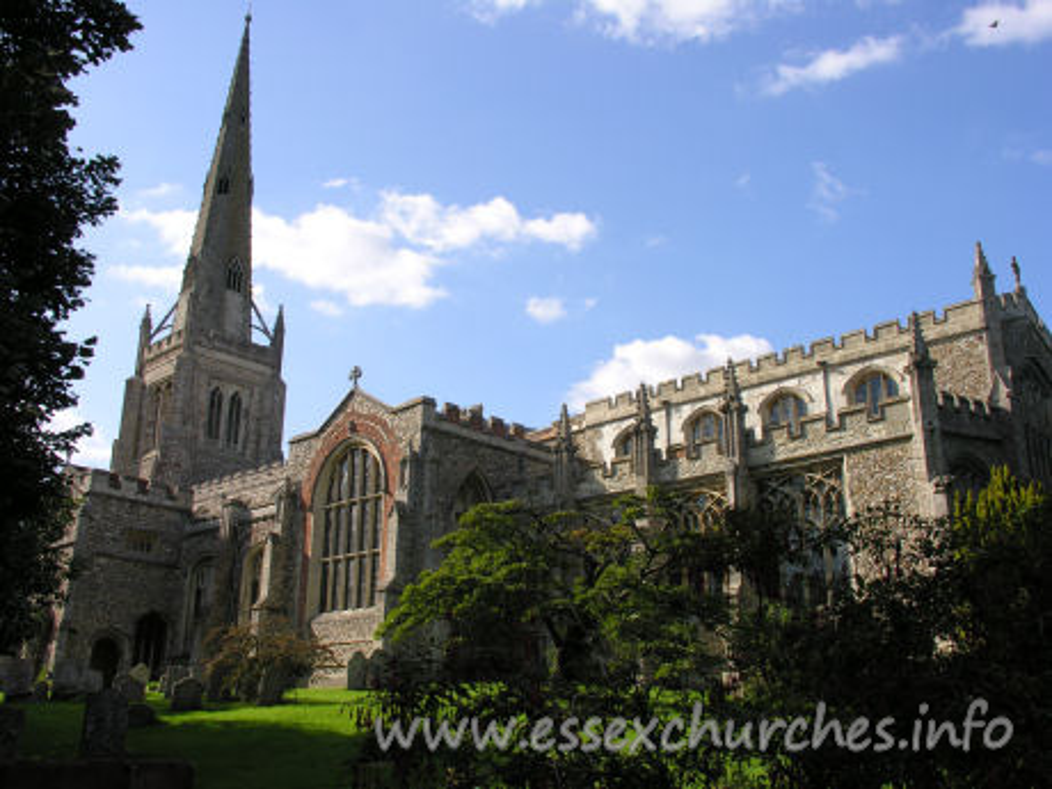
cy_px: 394
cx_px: 526
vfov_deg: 40.7
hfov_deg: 52.6
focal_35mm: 35
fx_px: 1064
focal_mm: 8.9
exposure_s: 1/167
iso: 50
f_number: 5.6
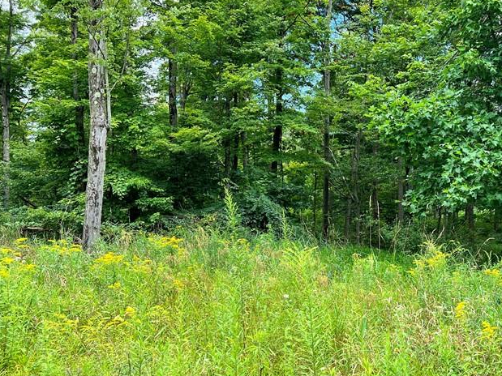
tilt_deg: -3.0
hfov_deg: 42.0
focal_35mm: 43
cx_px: 399
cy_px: 238
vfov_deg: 33.4
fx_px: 623
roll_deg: -0.6
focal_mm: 5.7
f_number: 1.5
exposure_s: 1/650
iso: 50
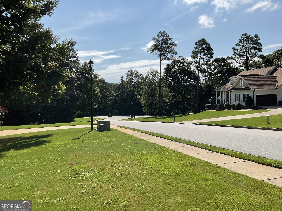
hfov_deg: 61.7
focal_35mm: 29
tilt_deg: -2.0
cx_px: 141
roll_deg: -0.1
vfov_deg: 48.2
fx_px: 236
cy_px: 106
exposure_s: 1/3788
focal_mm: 3
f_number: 1.8
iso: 20
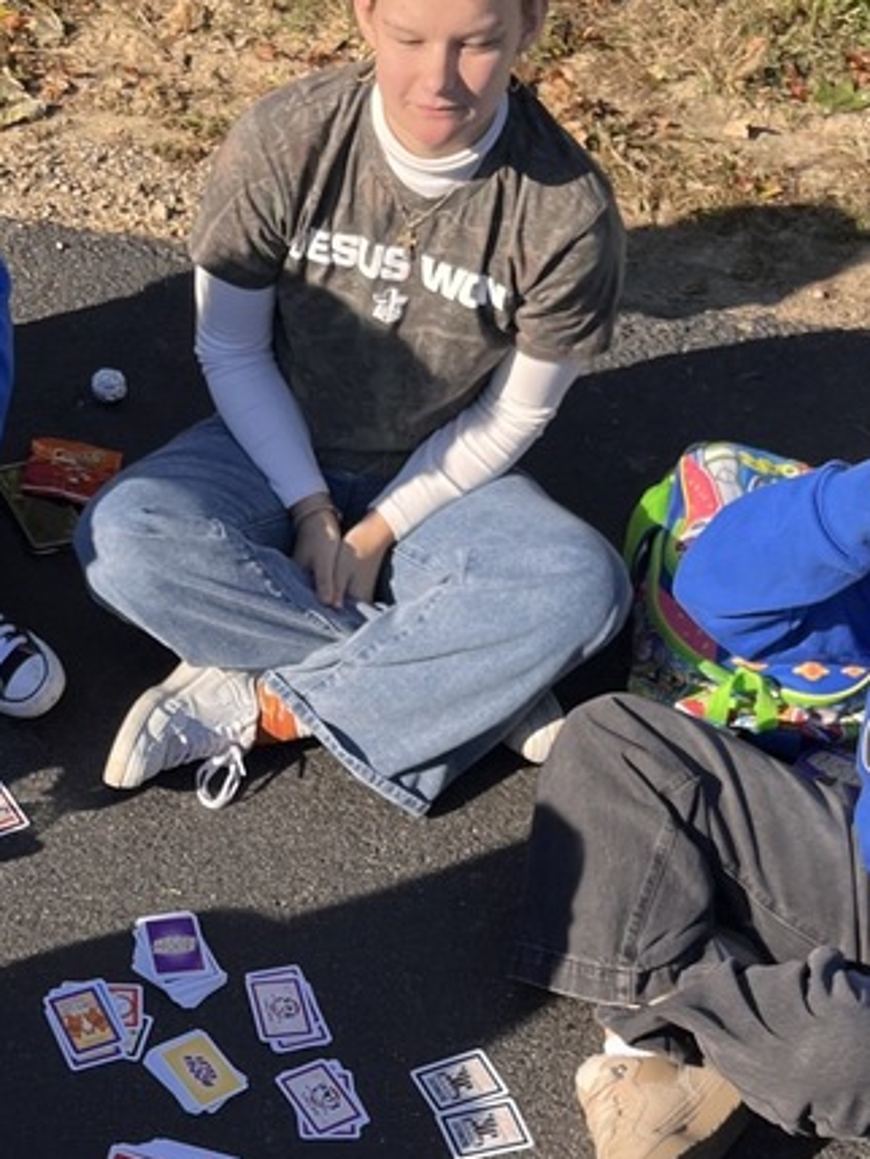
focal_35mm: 62
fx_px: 2077
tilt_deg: -53.6
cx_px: 124
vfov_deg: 30.0
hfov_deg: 23.2
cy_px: 1016
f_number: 1.6
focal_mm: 5.1
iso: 50
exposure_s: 1/2309
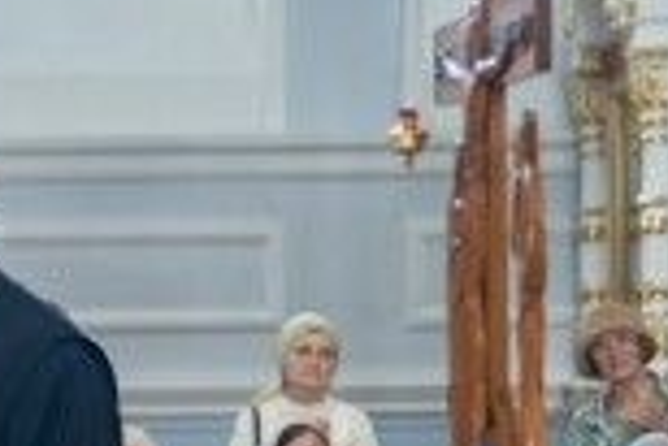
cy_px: 411
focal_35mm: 213
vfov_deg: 6.4
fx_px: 3956
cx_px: -112
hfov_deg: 9.5
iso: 1000
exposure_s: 1/125
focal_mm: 70
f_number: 4
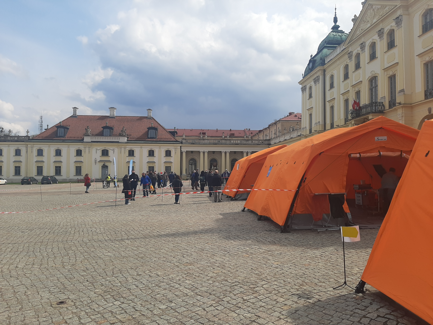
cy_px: 162
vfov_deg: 53.1
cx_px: 216
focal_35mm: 26
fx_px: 325
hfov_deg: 67.3
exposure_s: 1/3236
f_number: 1.7
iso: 40
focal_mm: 3.93
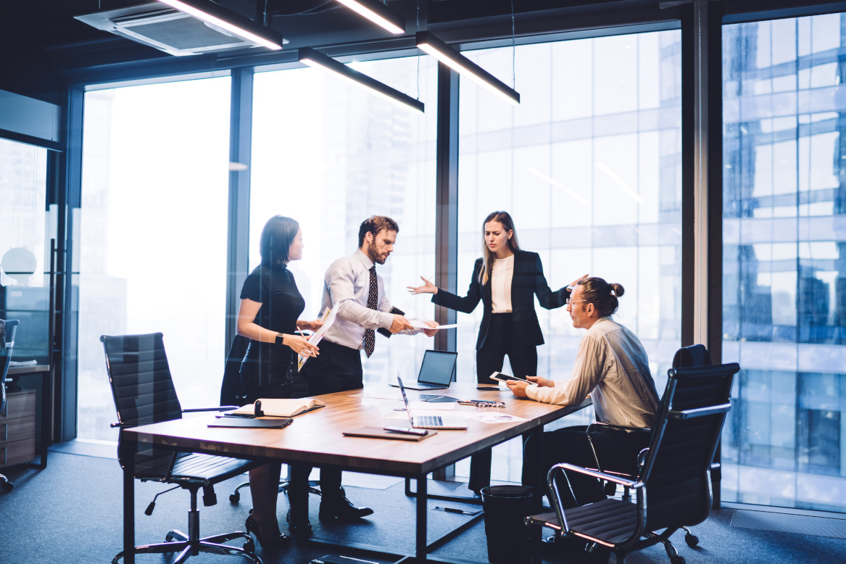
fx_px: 846
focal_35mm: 36
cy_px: 278
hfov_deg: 53.1
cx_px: 433
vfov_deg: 36.9
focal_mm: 35
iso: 400
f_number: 1.6
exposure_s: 1/500
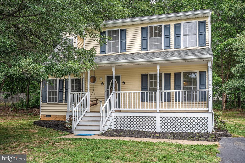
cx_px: 122
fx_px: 187
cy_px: 82
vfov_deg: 47.1
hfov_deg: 66.5
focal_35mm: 28
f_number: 5.6
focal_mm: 27.5
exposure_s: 1/250
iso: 180
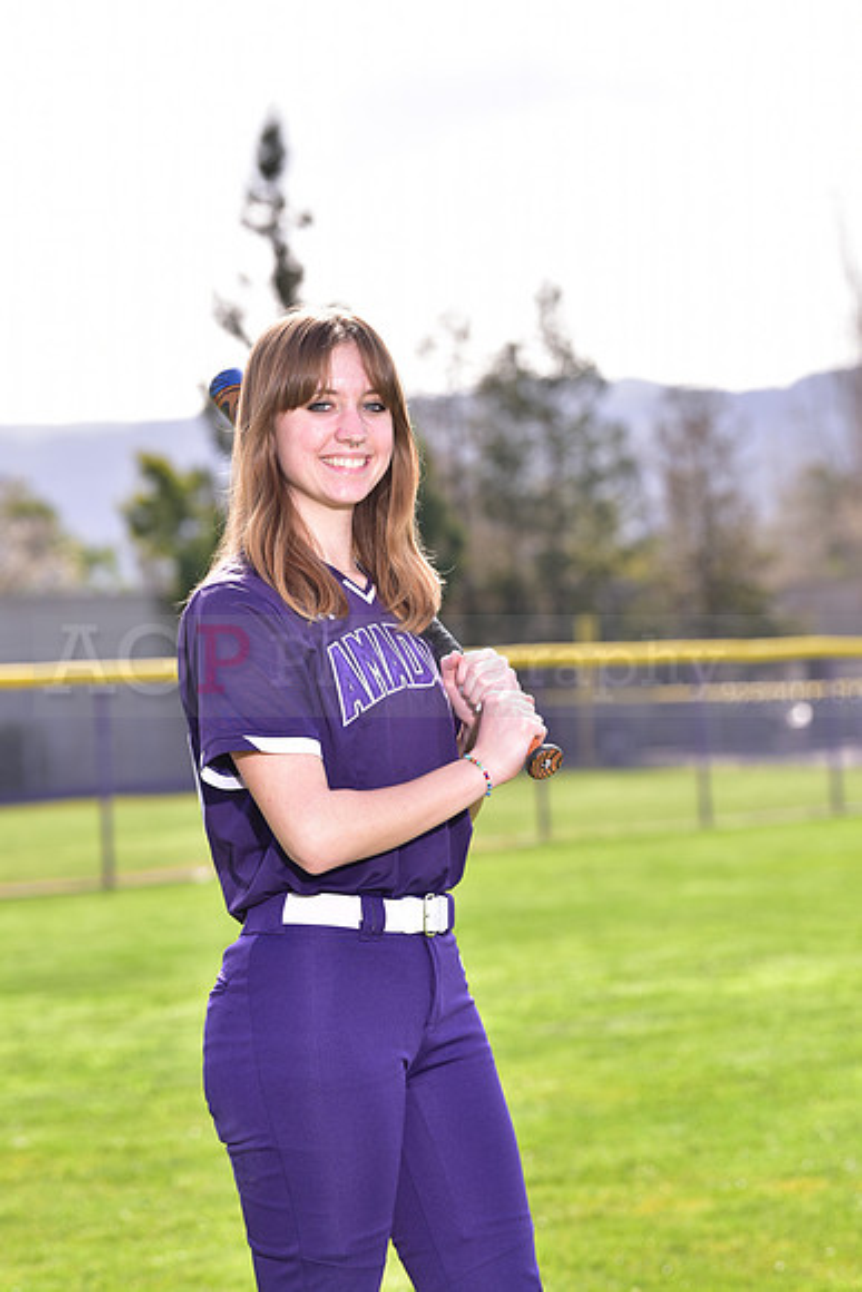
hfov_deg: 11.4
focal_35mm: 120
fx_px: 4307
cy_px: 646
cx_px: 431
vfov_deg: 17.1
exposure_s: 1/250
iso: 100
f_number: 5
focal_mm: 120
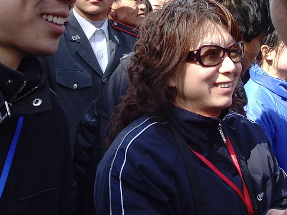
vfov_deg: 17.8
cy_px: 37
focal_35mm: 82
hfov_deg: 23.8
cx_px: 140
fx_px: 680
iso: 80
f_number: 3.5
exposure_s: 1/250
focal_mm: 6.6
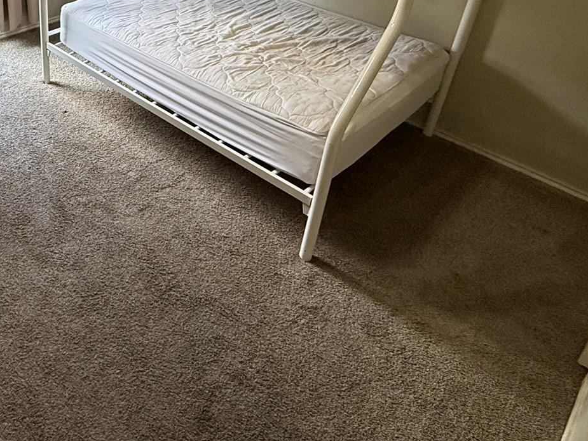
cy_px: 41
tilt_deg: -25.5
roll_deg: -0.7
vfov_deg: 41.7
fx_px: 527
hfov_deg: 54.0
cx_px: 109
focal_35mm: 31
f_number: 2.2
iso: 250
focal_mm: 2.22
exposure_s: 1/120
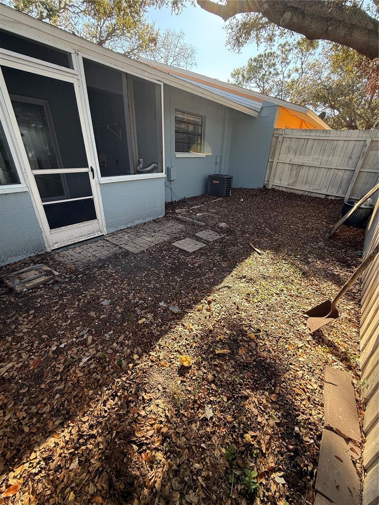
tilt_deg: -26.1
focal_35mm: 14
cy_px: 252
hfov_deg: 85.7
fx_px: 204
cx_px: 190
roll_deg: -2.2
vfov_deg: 102.1
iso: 64
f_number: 2.2
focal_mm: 2.22
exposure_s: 1/211
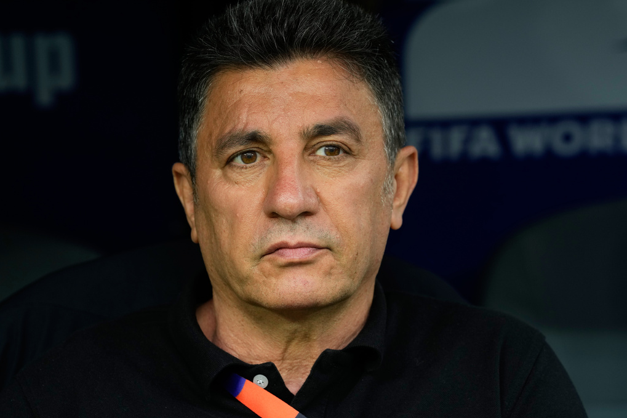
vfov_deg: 6.8
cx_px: 314
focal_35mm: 201
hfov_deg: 10.2
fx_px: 3500
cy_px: 209
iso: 800
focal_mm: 200
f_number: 5.6
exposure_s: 1/250
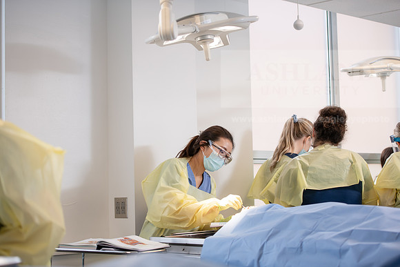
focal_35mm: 70
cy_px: 134
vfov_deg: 19.5
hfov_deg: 28.8
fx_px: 778
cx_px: 200
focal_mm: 70
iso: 250
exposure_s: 1/200
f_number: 2.8
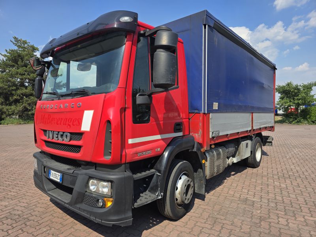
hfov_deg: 73.9
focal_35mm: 23
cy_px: 118
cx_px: 158
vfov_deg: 58.9
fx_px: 210
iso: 12
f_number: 1.7
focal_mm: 6.3
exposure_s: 1/746
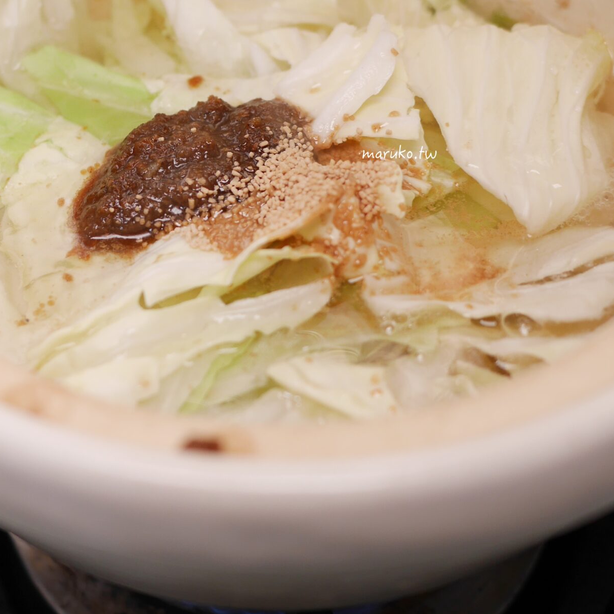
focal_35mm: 56
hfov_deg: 30.1
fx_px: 1124
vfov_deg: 30.2
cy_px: 186
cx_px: 168
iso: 200
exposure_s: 1/125
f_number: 2.5
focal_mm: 15
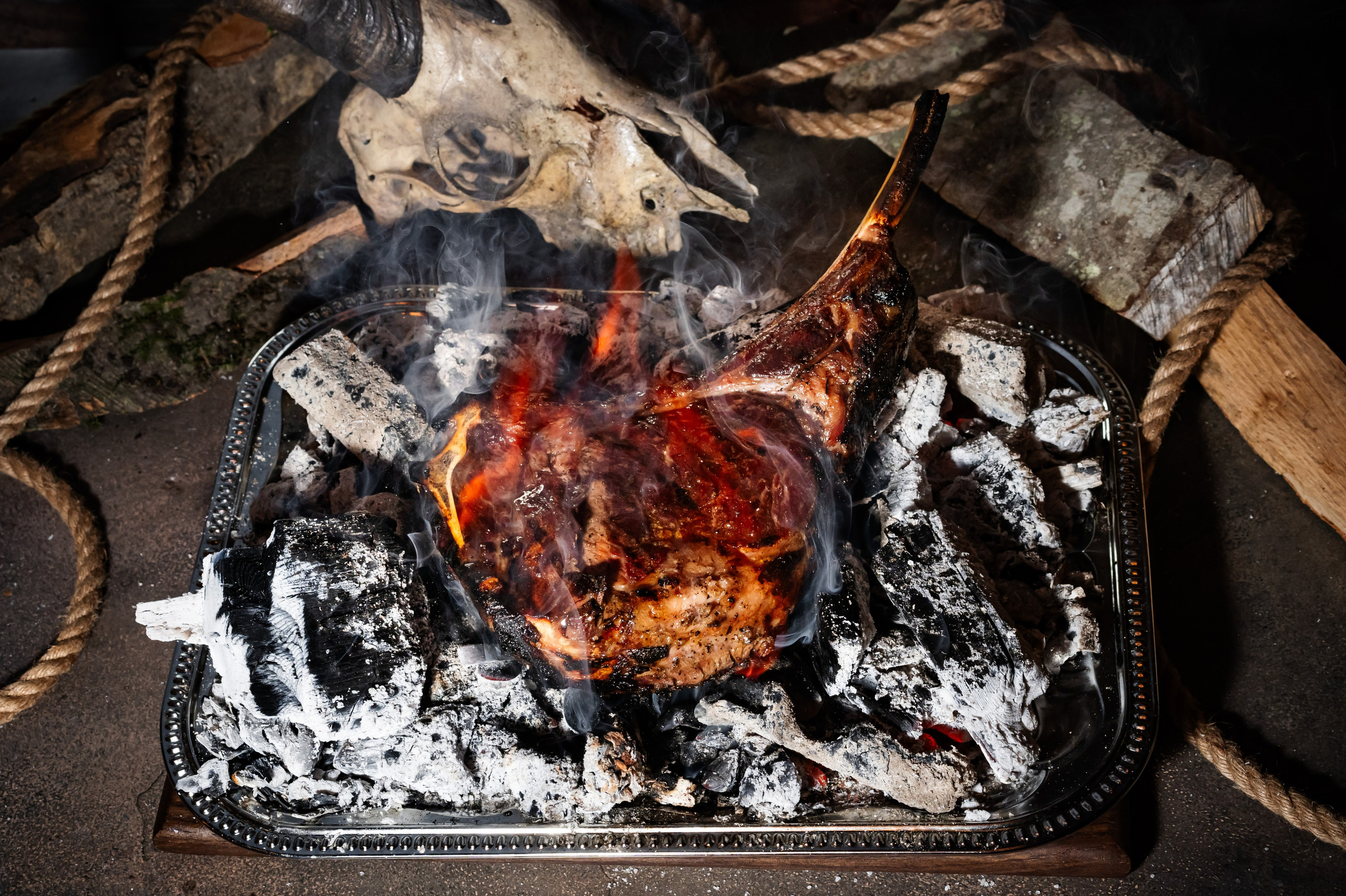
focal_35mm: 62
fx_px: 2325
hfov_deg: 32.3
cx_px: 705
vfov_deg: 21.8
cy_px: 426
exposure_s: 1/160
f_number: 9
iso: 1250
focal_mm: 55
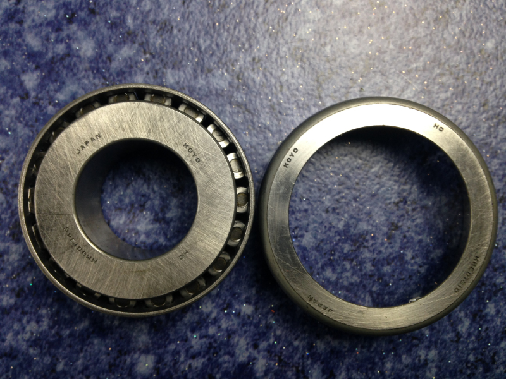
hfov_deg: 55.4
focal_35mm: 33
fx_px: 482
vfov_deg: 42.9
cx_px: 253
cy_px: 190
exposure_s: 1/20
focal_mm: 4.12
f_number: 2.4
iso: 50
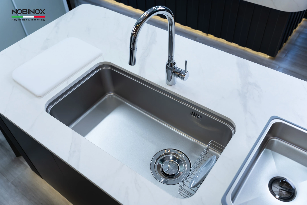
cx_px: 154
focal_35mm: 31
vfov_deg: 42.3
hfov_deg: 60.3
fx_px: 264
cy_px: 102
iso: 250
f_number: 4
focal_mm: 31
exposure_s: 1/125
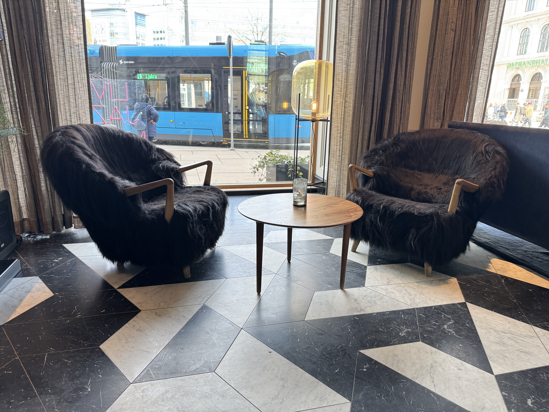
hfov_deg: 71.6
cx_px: 274
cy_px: 206
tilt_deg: -15.5
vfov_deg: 56.8
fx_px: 381
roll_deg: -1.4
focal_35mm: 24
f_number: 1.78
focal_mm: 6.76
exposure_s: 1/82
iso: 200
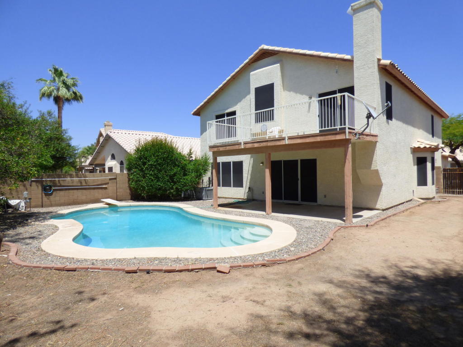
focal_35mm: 20
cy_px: 174
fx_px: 268
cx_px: 232
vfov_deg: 66.0
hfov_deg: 81.7
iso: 100
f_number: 3.2
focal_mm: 3.58
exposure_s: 1/1600
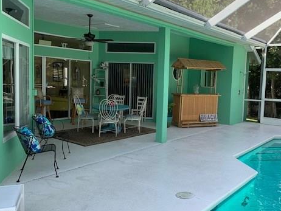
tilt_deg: -3.2
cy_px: 108
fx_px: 292
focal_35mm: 36
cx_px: 167
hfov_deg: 51.0
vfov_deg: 39.7
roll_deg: -2.2
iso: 25
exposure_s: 1/455
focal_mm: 4.25
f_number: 1.8
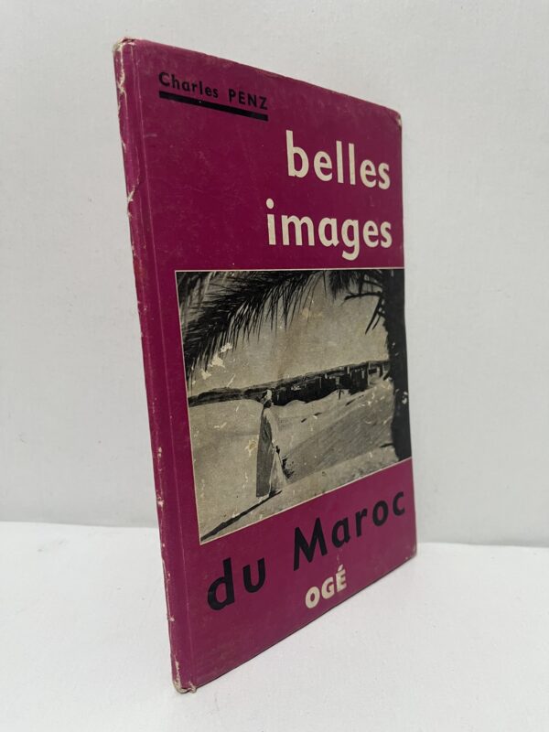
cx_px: 274
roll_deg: -2.7
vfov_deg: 67.3
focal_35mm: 26
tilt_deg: -12.9
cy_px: 366
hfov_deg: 53.1
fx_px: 550
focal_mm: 5.1
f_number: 1.6
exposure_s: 1/50
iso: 100
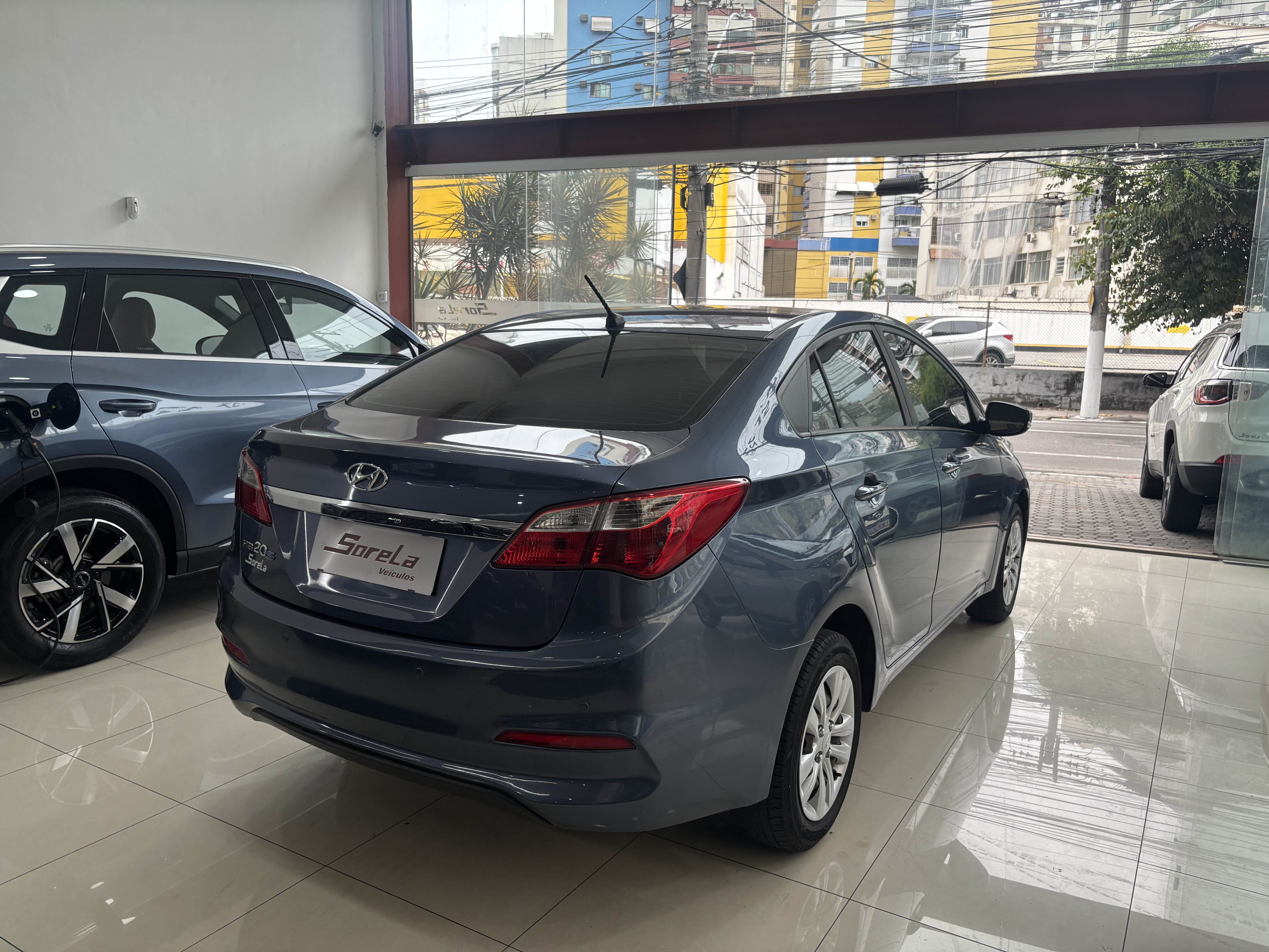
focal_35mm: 26
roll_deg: -1.3
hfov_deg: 67.3
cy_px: 476
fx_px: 953
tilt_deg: -10.0
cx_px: 634
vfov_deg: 53.1
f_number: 1.6
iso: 80
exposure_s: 1/120
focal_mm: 5.96
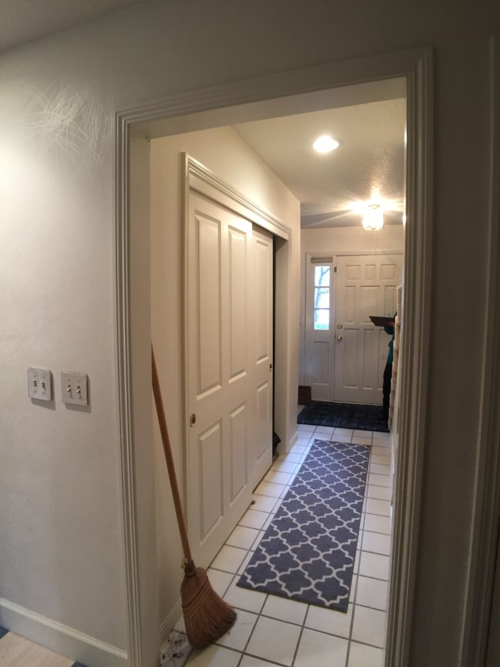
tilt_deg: -4.0
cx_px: 250
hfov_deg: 48.2
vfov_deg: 61.7
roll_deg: -1.9
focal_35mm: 29
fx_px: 559
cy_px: 334
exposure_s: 1/30
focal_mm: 4.15
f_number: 2.2
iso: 125
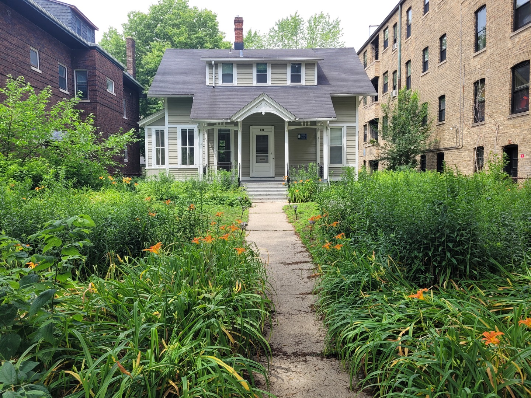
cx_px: 266
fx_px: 399
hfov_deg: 67.3
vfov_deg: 53.1
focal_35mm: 26
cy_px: 199
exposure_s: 1/829
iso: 40
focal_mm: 5.4
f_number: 1.8
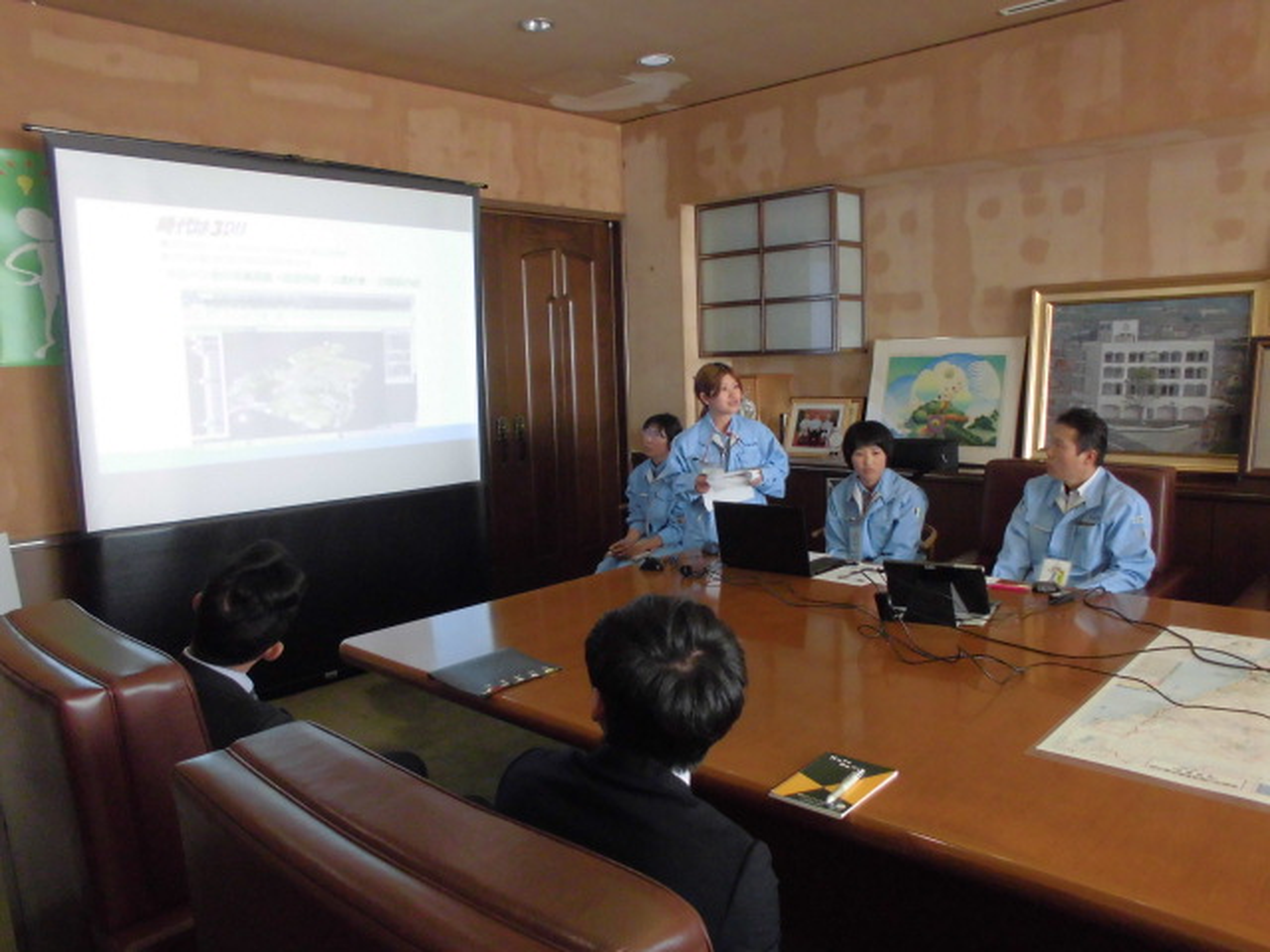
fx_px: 954
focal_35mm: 26
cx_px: 635
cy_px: 476
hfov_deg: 67.3
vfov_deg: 53.1
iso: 200
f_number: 3.5
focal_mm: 4.6
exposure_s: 1/60
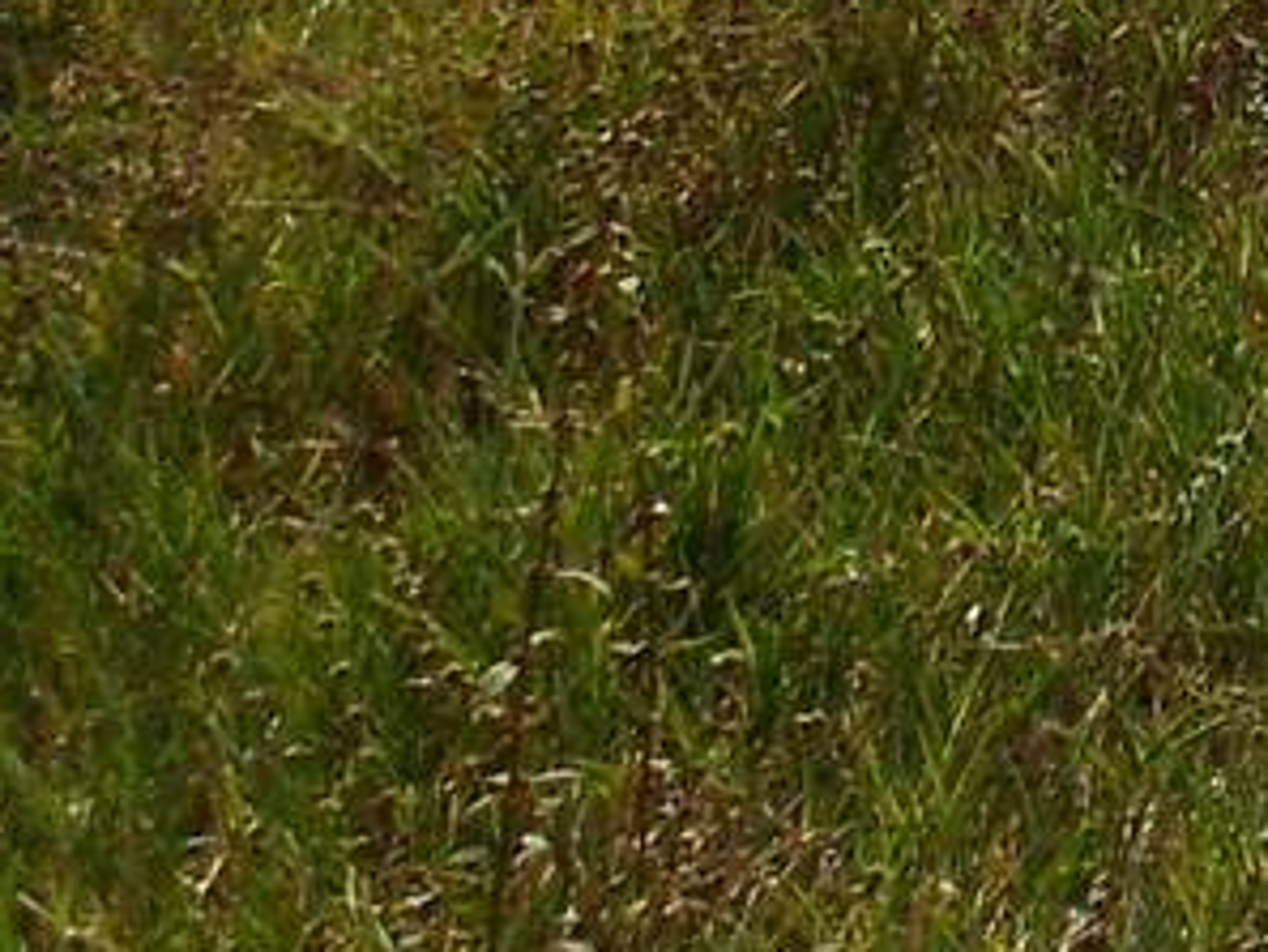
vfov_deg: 10.4
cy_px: -1234
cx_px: 2305
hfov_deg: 13.9
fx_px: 4617
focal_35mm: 126
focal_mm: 4.6
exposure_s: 1/1250
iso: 80
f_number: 3.2
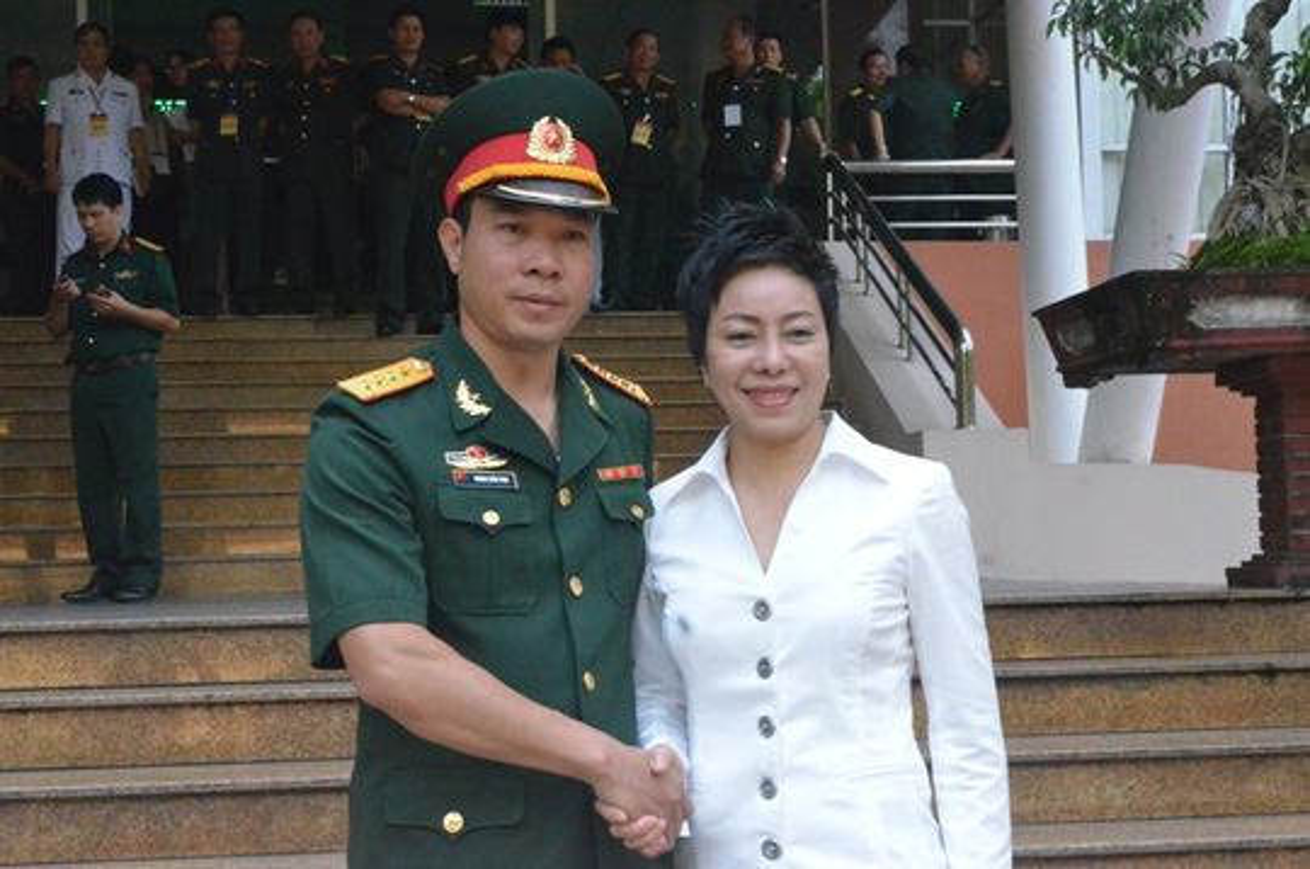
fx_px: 2070
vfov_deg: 23.7
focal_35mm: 57
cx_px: 655
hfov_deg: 35.1
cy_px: 434
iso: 6400
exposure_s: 1/500
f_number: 11
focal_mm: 38
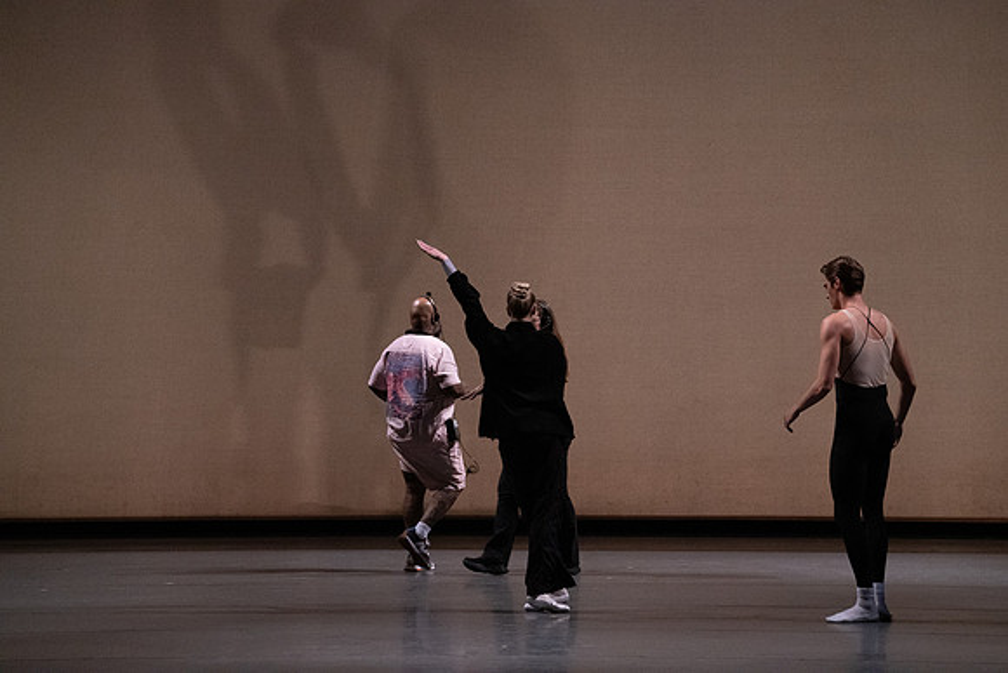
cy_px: 336
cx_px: 504
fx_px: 5097
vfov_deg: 7.5
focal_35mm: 182
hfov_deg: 11.3
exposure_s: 1/500
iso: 12800
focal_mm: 182
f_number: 6.3
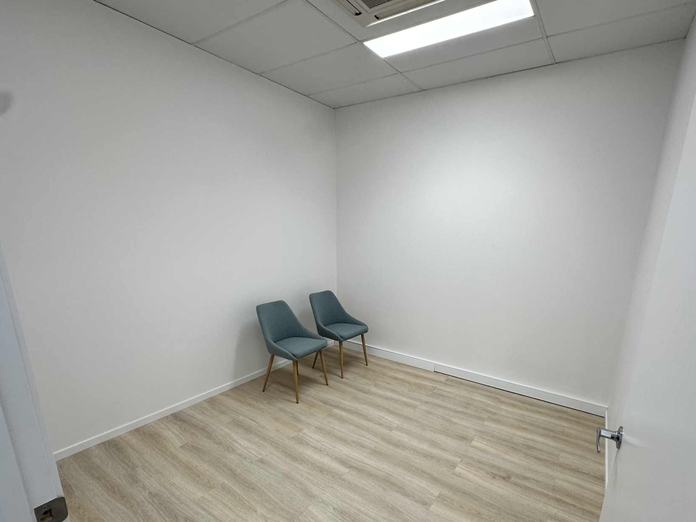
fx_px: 342
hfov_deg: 90.7
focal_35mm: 17
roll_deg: -2.1
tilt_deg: -14.6
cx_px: 387
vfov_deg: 74.0
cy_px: 309
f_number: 2.2
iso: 50
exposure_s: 1/100
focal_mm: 2.22
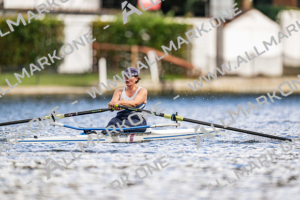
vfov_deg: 2.3
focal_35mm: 600
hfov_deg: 3.4
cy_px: 100
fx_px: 5004
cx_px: 150
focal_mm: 600
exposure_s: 1/2500
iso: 450
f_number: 4
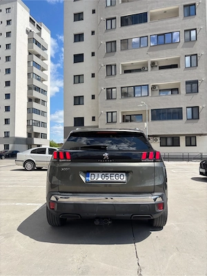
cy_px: 138
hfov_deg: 53.1
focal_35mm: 26
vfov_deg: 67.3
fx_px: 207
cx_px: 104
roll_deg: +0.3
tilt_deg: +3.3
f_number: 1.6
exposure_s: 1/3311
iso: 50
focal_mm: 5.96
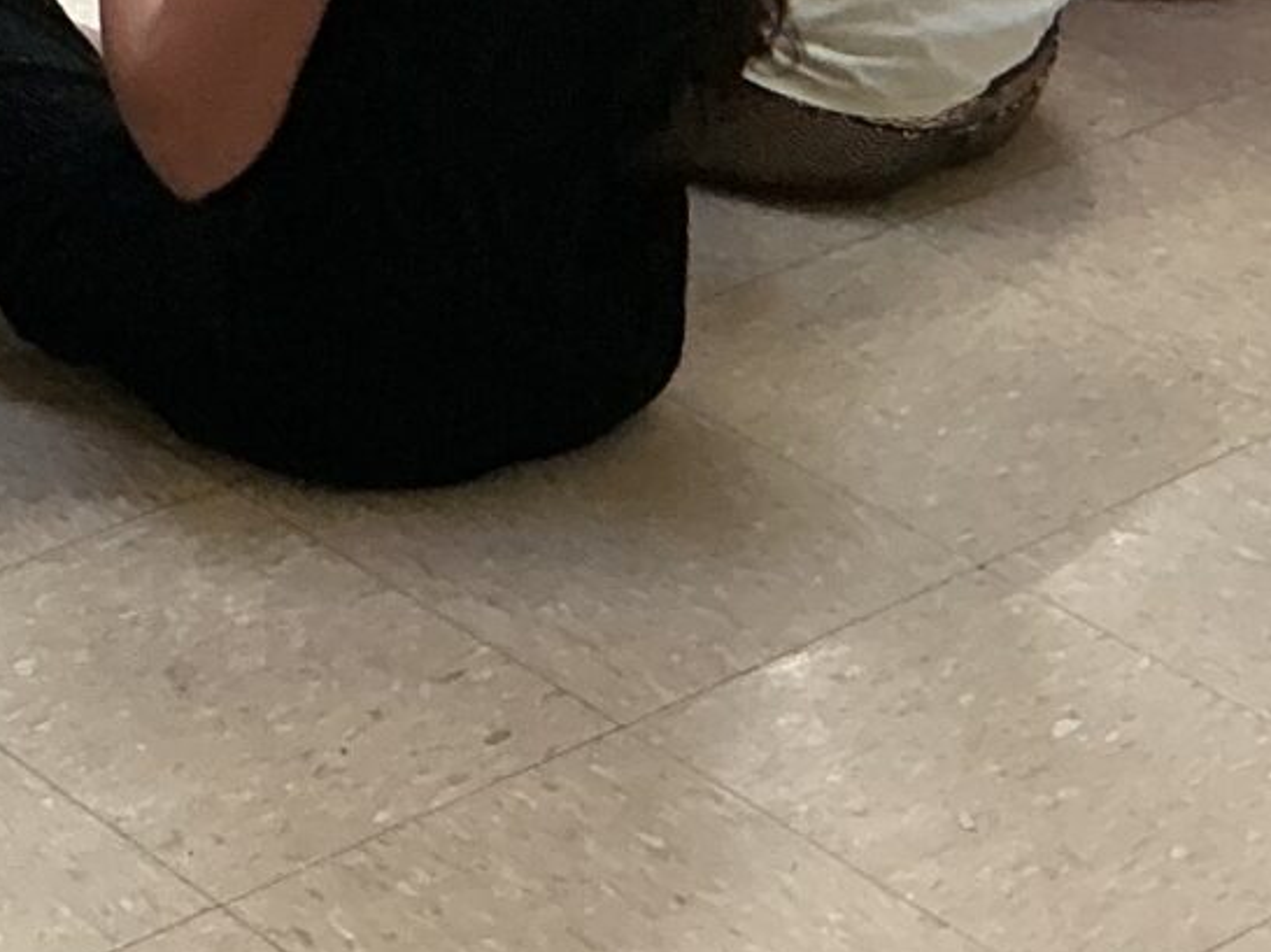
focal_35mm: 136
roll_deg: +0.2
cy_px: -768
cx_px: -794
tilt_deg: -16.8
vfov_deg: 10.3
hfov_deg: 13.4
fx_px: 4991
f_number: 1.8
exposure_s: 1/50
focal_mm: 3
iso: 64
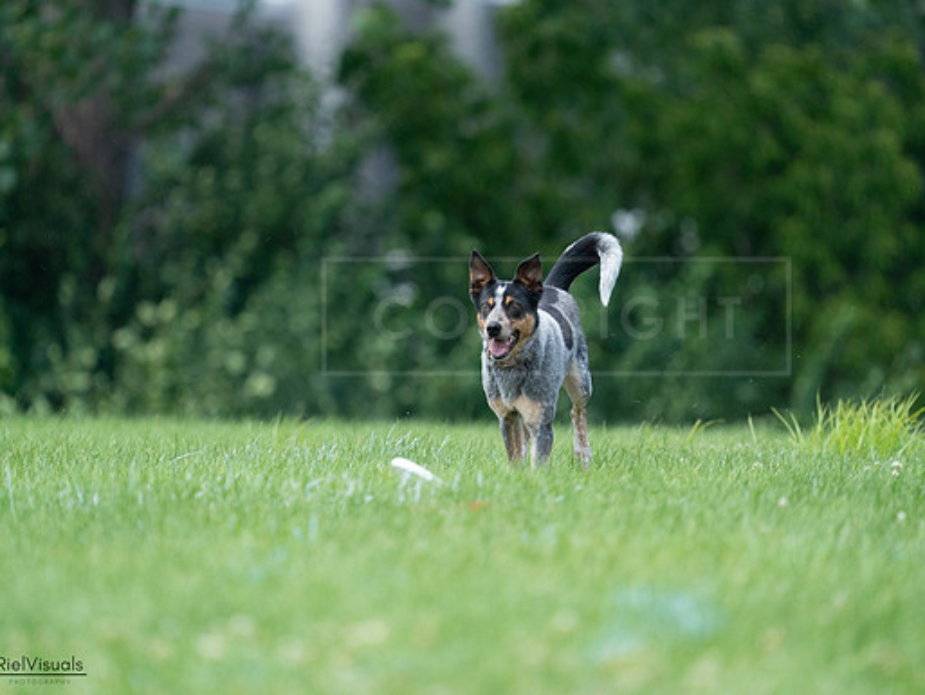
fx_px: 17427
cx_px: 494
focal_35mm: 652
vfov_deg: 2.3
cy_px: 348
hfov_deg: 3.0
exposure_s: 1/4000
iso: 3200
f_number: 6.3
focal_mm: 600
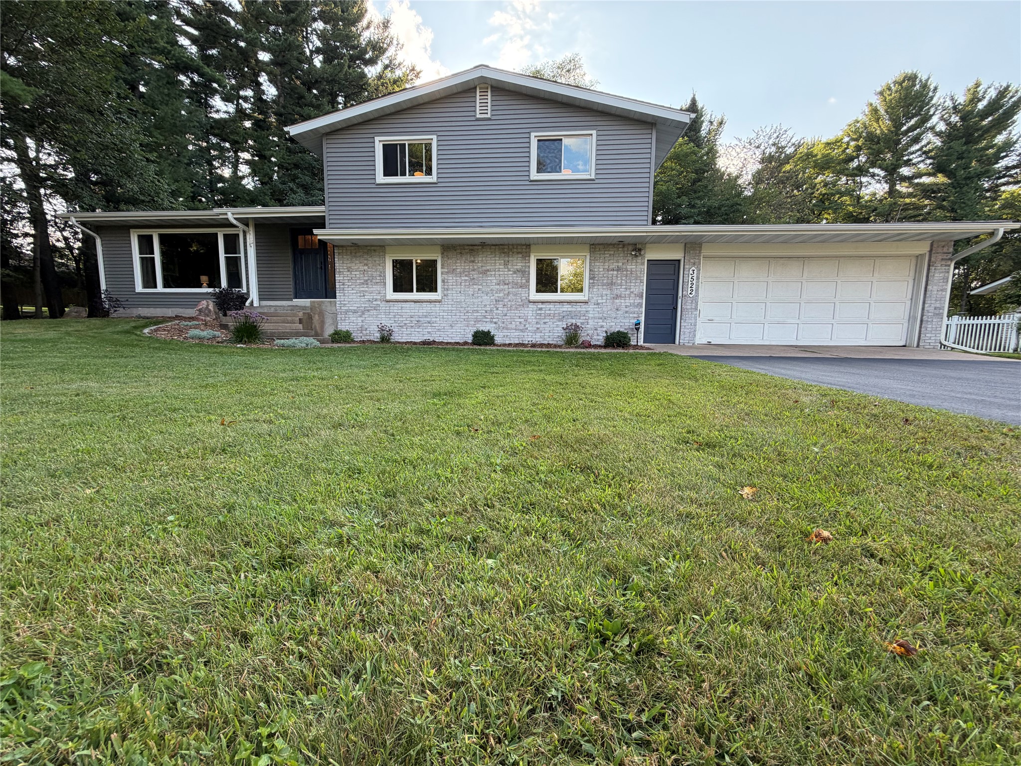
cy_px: 383
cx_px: 510
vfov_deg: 85.7
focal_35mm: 14
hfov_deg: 102.1
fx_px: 413
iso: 64
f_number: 2.2
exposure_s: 1/144
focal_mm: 2.22
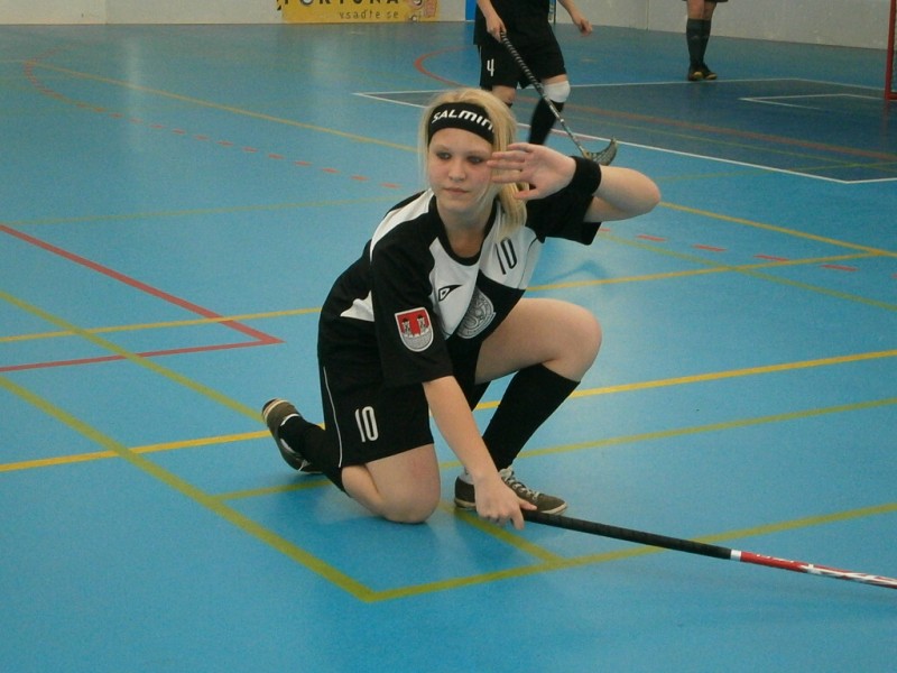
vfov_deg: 20.2
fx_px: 1892
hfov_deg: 26.7
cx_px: 448
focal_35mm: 73
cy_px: 336
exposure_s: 1/125
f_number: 4.4
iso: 640
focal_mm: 13
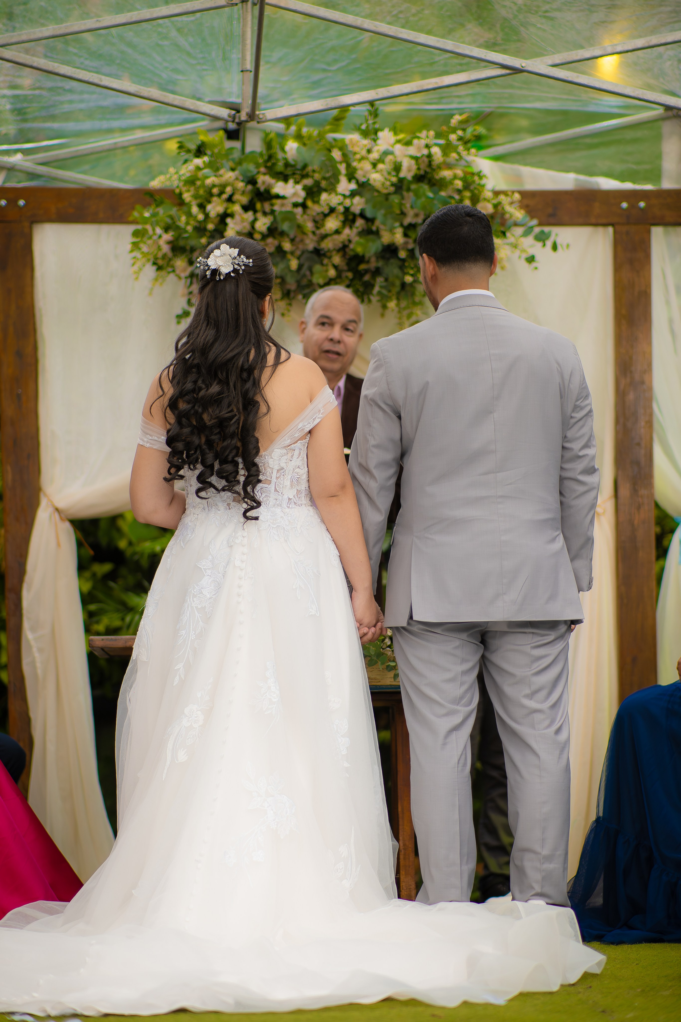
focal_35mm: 84
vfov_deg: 24.2
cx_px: 340
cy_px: 511
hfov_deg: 16.3
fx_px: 2383
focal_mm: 56
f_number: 1.4
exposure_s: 1/1250
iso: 500
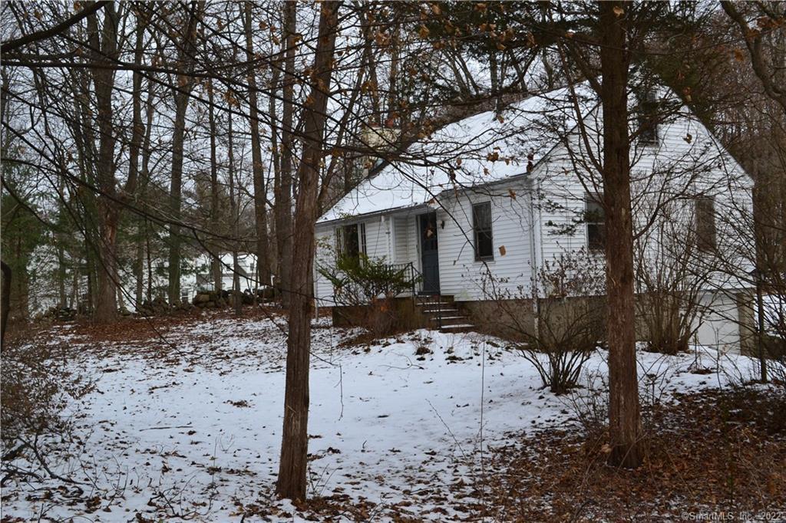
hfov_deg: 46.4
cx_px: 393
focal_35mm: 42
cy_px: 262
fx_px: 917
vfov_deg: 31.9
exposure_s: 1/200
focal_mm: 28
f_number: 10
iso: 400
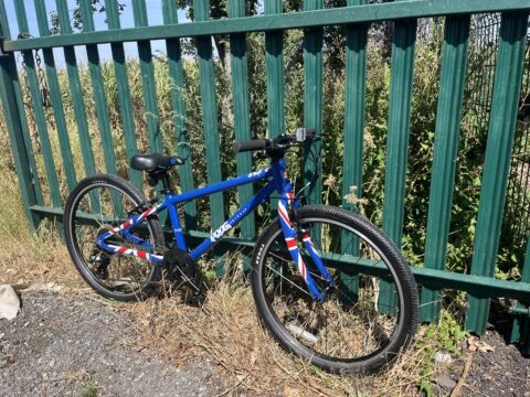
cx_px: 265
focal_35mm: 26
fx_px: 398
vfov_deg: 53.1
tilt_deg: -13.7
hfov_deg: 67.3
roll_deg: +2.9
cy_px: 198
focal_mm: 5.1
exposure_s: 1/1672
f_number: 1.6
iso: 50
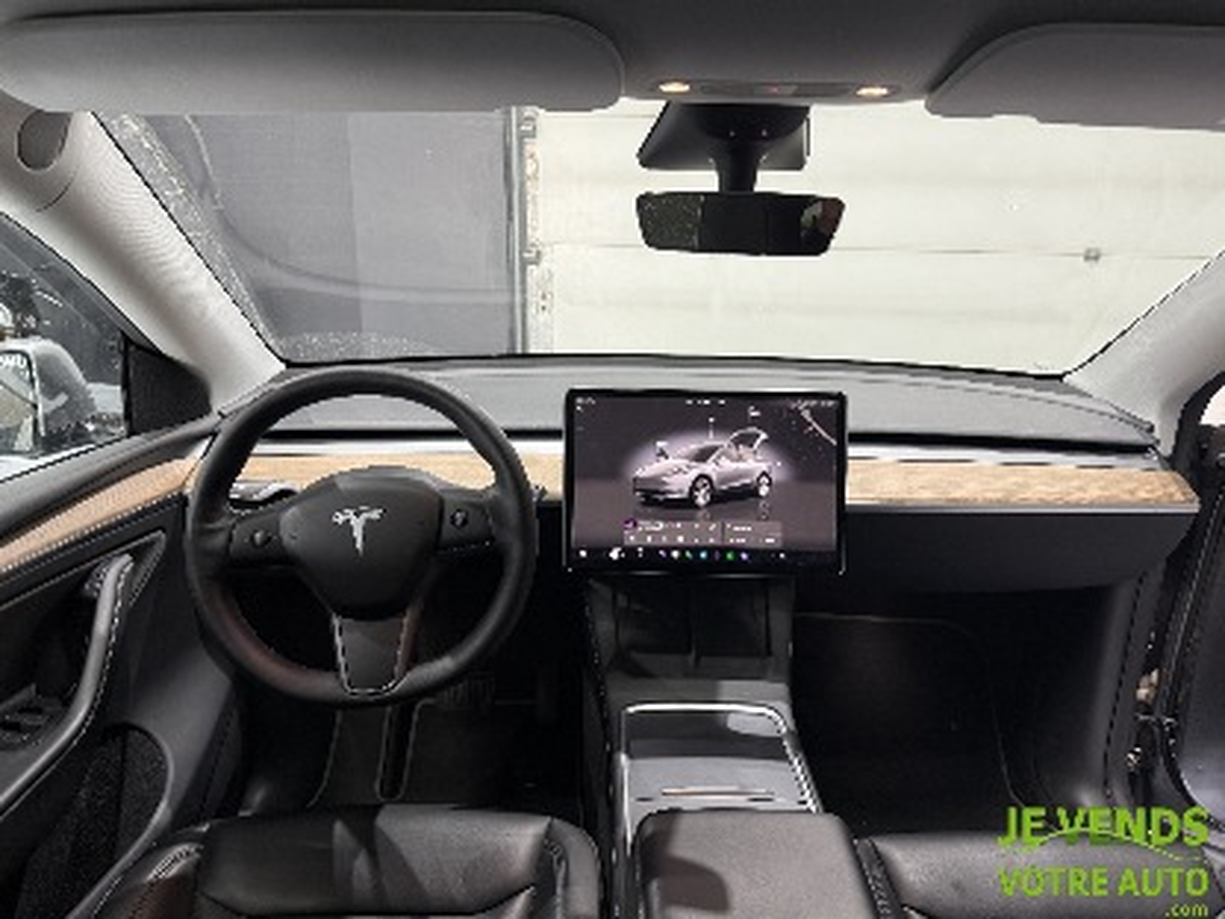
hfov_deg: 71.6
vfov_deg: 56.8
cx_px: 612
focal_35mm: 24
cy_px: 460
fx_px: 849
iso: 250
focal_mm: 6.76
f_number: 1.78
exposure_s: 1/54
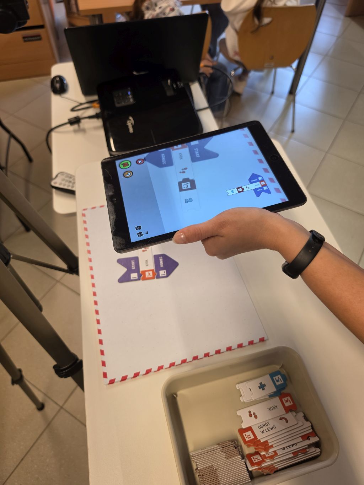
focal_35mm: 23
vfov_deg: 73.9
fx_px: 322
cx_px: 182
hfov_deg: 58.9
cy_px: 242
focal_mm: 6.5
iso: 100
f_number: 1.4
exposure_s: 1/100
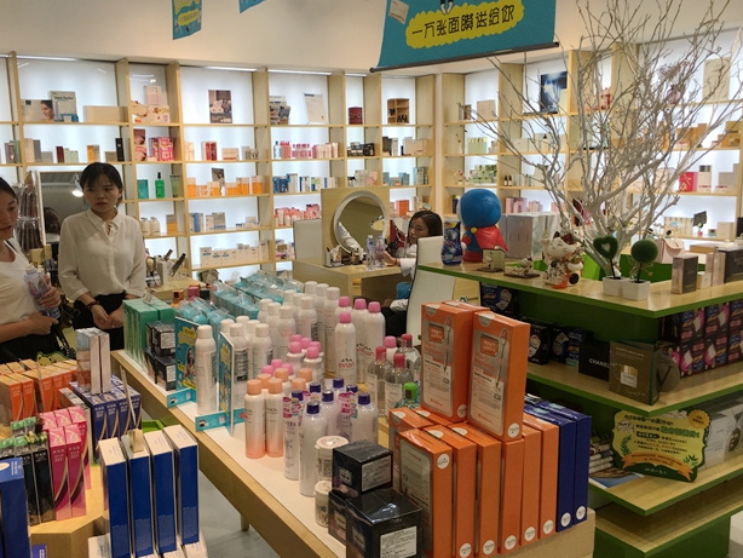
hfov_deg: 56.7
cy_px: 279
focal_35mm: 32
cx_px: 346
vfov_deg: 44.2
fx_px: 687
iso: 32
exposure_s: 1/100
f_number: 2.2
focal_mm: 4.15
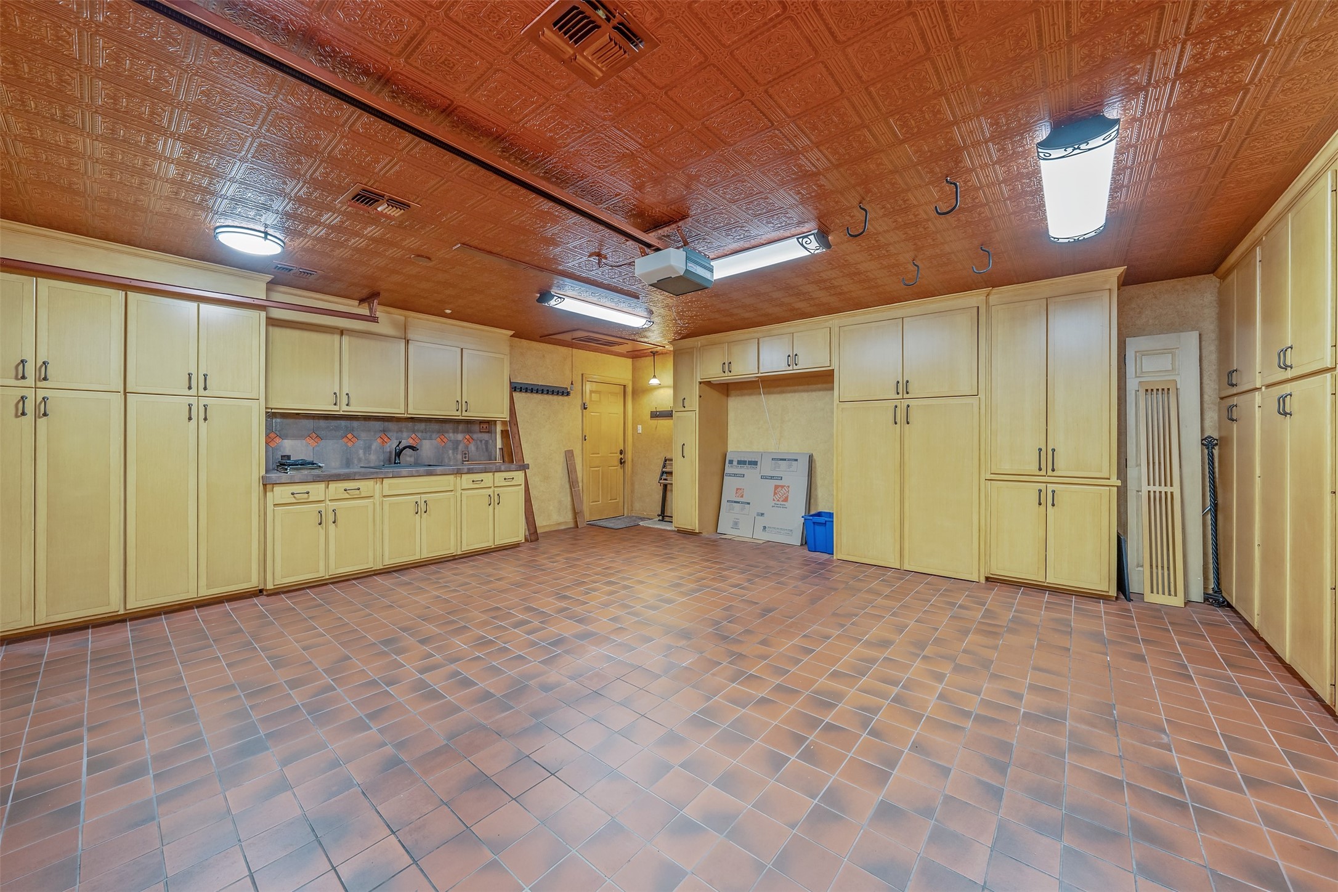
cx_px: 669
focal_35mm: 13
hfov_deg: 108.3
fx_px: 483
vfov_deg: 85.4
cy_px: 446
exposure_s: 1/3
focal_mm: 13
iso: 800
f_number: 8
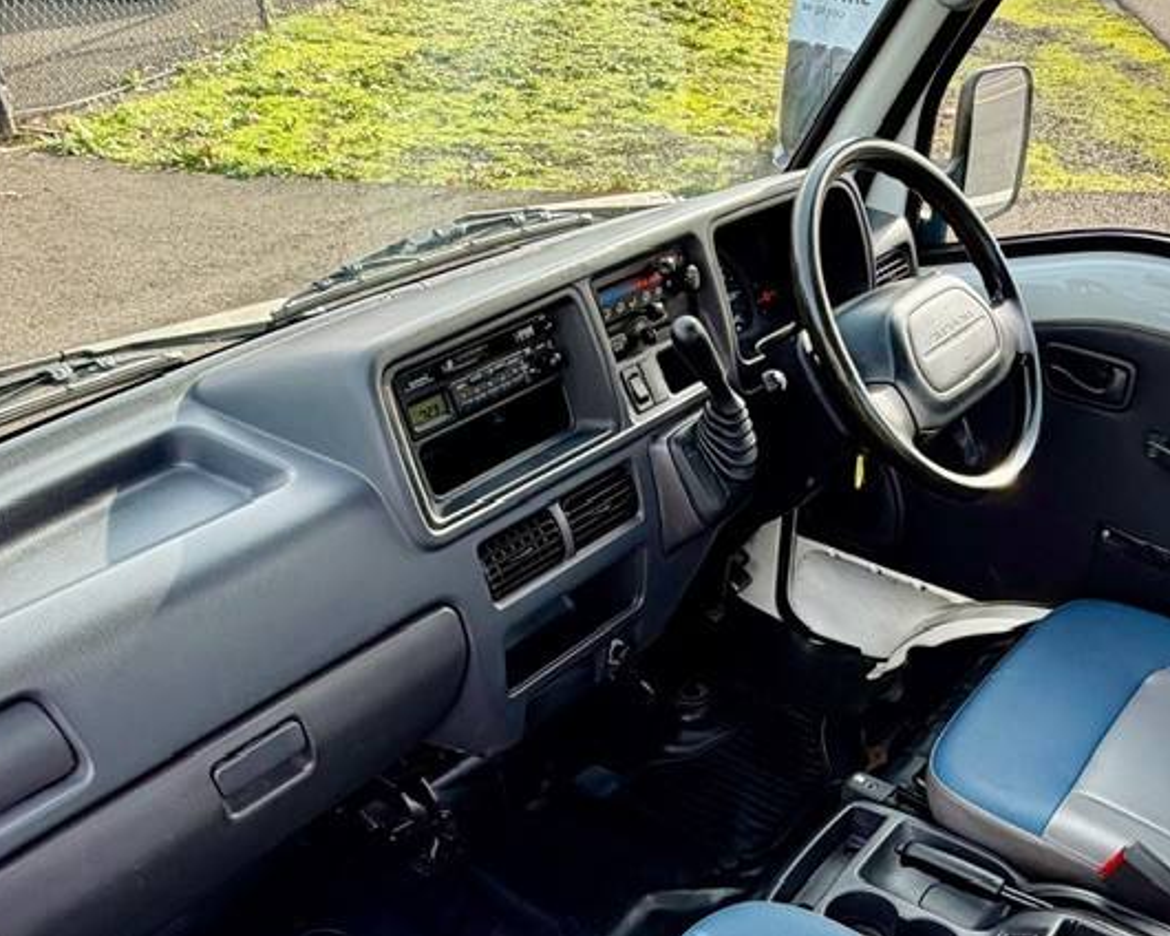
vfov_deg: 41.6
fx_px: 1143
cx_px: 823
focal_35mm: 33
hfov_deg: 52.6
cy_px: 810
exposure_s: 1/196
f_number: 2.2
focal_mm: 2.22
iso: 40
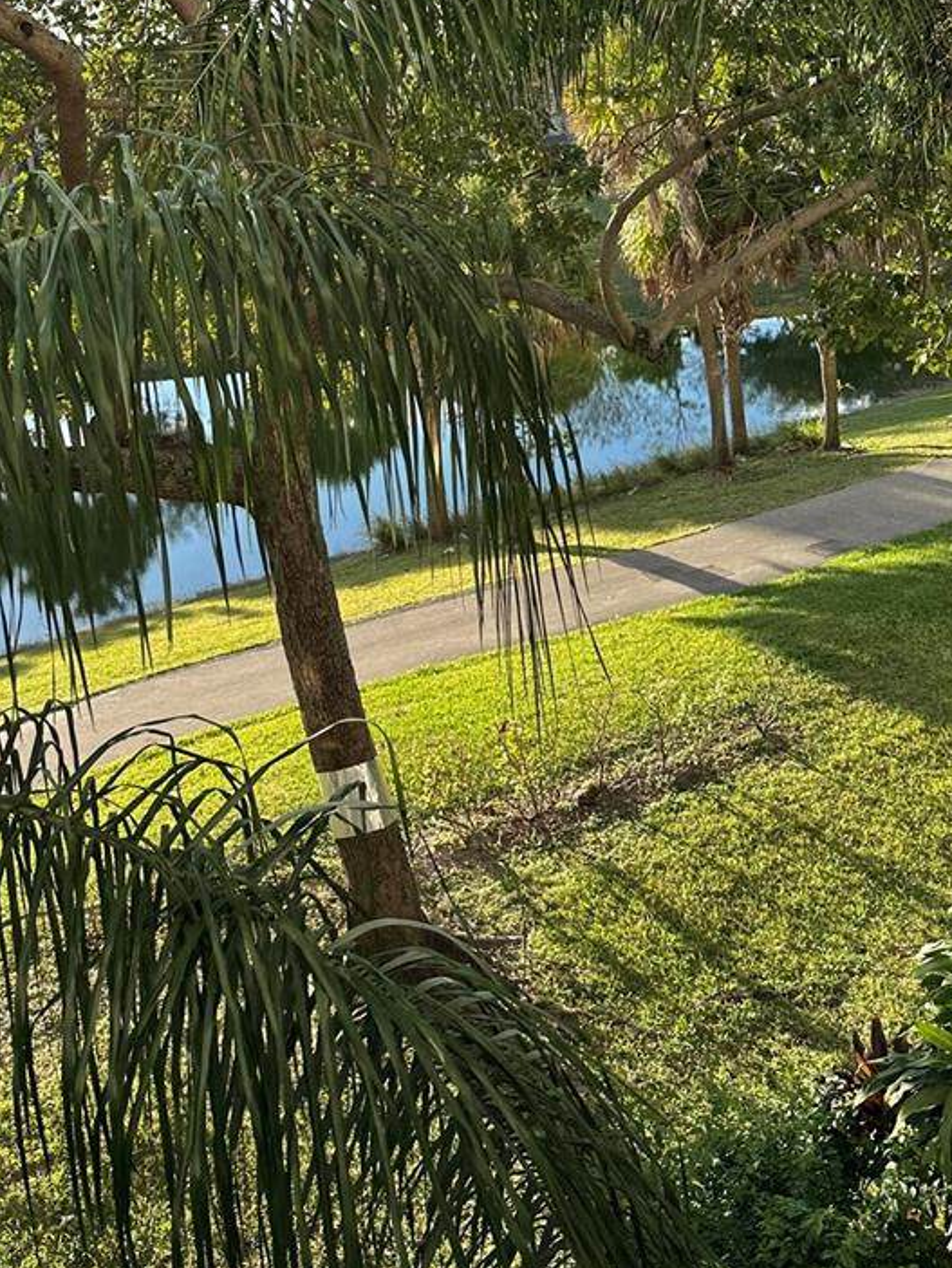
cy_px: 278
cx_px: 349
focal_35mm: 41
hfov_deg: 34.9
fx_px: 1503
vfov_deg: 43.9
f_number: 1.78
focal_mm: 6.86
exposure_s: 1/935
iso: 80
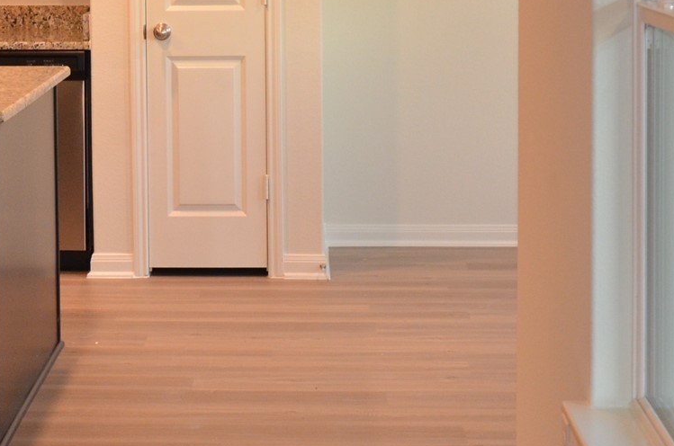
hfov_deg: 21.2
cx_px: 197
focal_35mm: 96
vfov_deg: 13.9
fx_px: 1794
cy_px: -25
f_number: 3.8
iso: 800
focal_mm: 22
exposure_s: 1/60
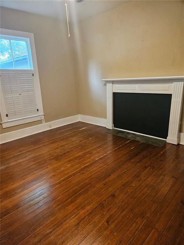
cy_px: 122
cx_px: 92
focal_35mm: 23
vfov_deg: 73.9
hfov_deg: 58.9
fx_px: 163
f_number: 1.8
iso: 1000
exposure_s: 1/120
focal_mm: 5.4
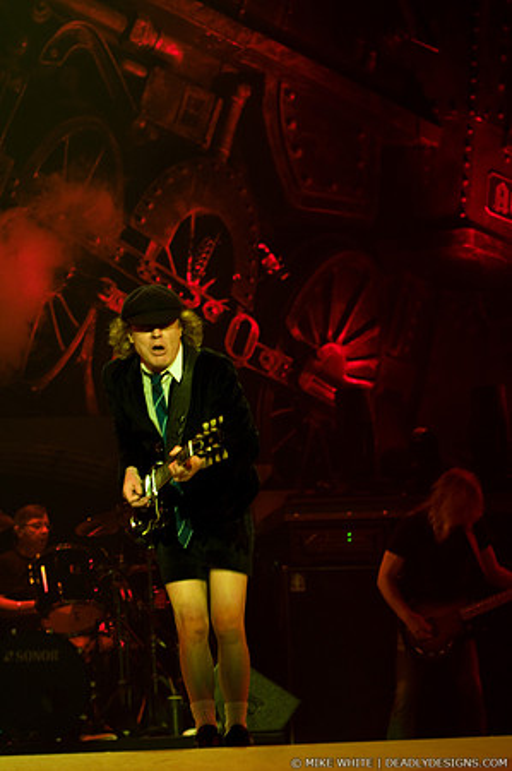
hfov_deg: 11.4
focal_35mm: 120
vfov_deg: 17.1
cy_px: 386
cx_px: 256
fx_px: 2566
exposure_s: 1/200
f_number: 4
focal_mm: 80
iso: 800
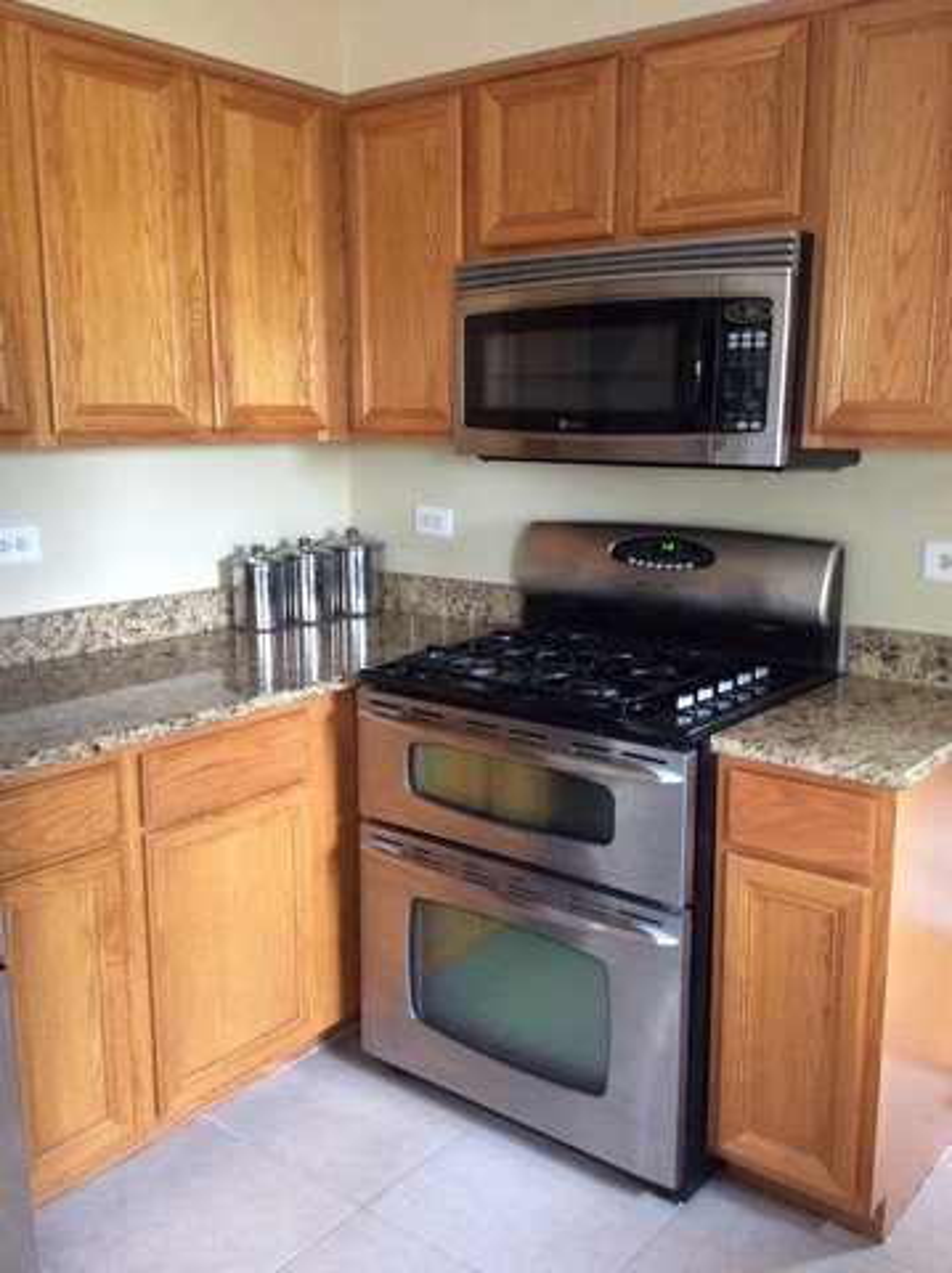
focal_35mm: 33
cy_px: 636
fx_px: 1212
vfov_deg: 55.4
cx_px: 476
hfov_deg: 42.9
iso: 200
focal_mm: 3.3
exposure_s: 1/24
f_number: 2.4
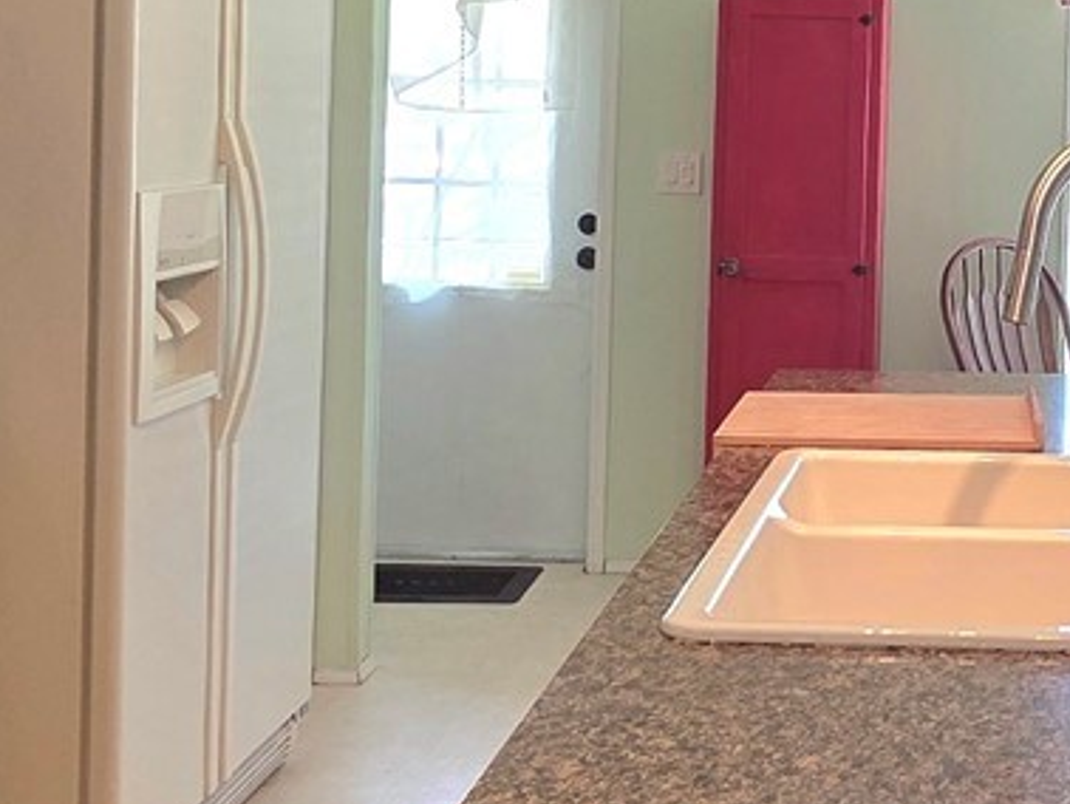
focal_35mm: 55
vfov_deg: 26.0
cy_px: 144
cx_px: 1033
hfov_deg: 32.5
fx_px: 1701
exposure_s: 1/120
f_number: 1.9
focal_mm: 2.2
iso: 160
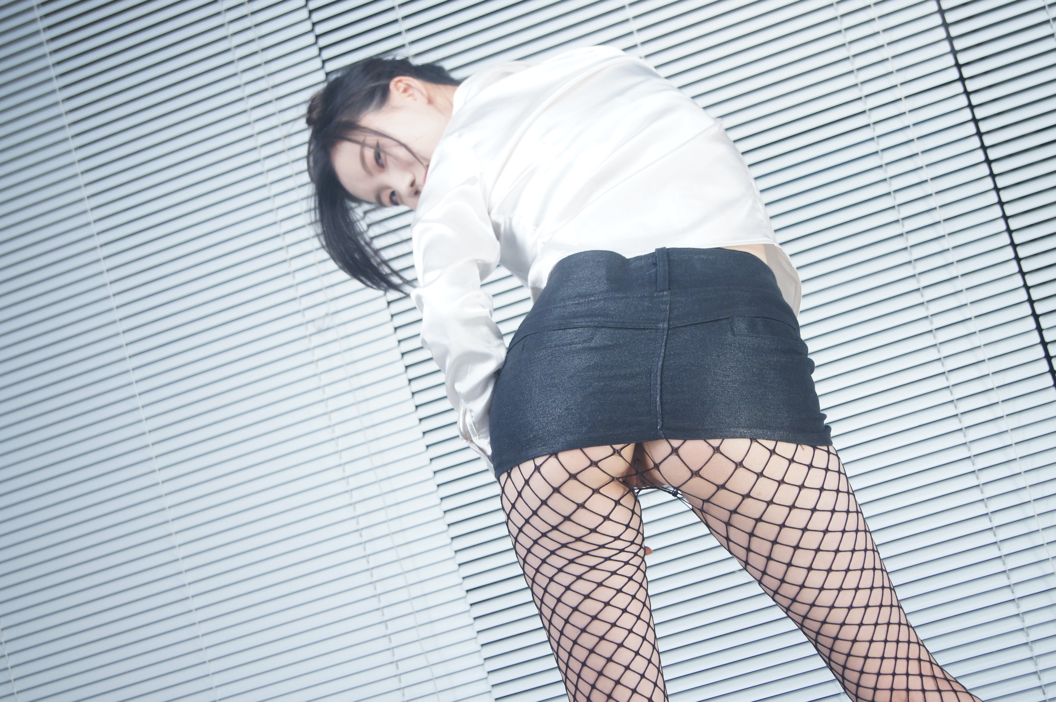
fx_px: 1978
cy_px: 351
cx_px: 528
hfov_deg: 29.9
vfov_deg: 20.1
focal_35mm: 68
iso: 800
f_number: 5.6
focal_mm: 45
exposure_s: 1/125
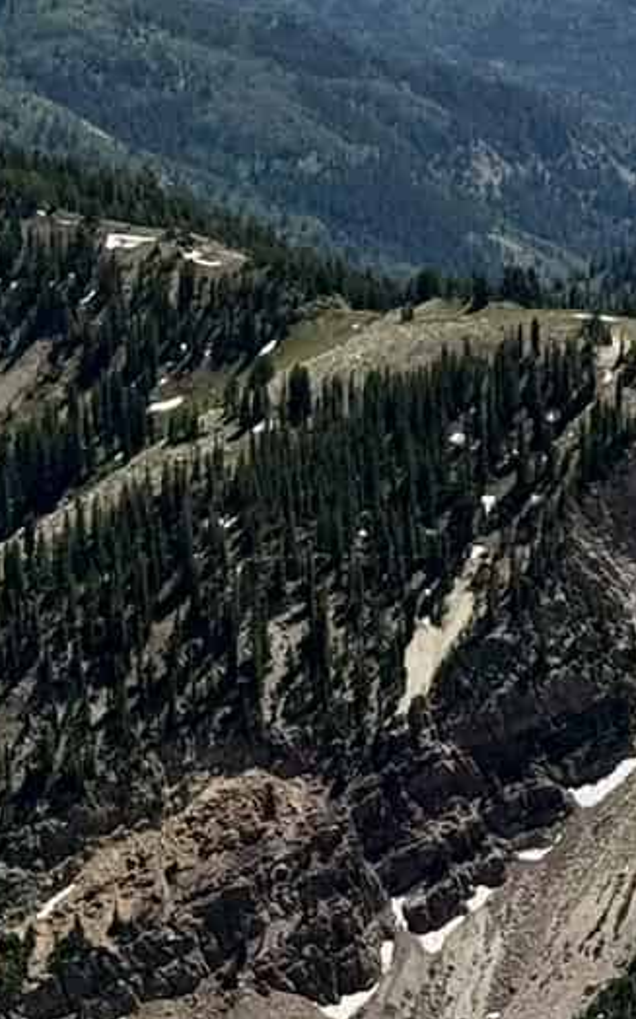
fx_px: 5525
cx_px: 908
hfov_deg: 6.5
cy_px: -189
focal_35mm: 199
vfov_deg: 10.4
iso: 64
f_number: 1.8
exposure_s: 1/7092
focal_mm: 6.8
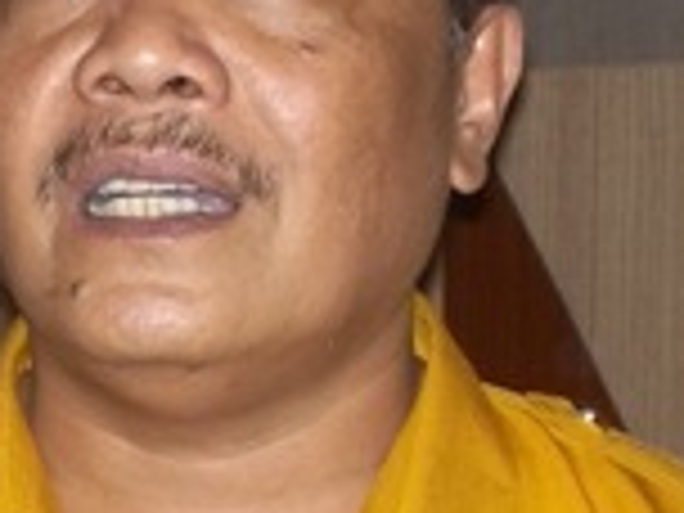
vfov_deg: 12.1
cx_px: 65
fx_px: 2411
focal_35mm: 122
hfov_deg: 15.9
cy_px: 392
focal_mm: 4.1
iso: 160
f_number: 3.3
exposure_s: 1/30
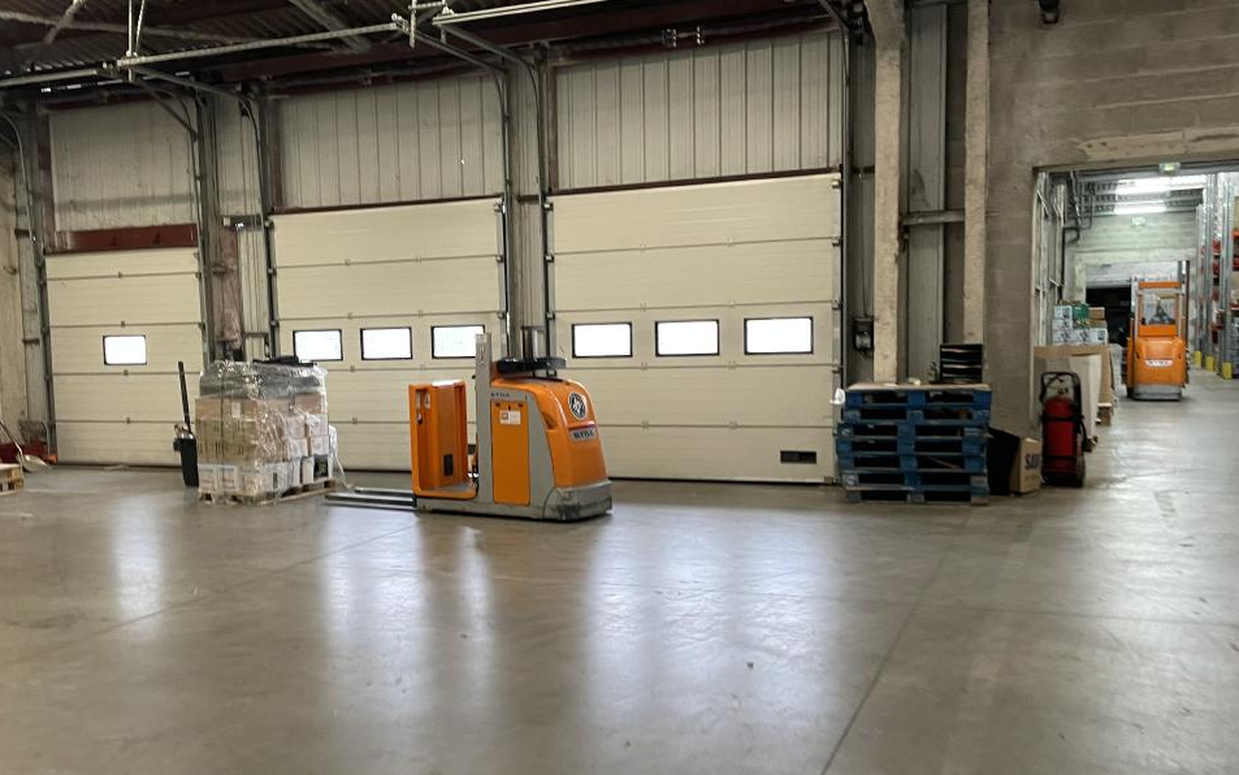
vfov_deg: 34.4
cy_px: 434
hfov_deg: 52.5
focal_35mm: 37
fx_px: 1250
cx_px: 515
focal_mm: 4.2
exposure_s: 1/50
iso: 125
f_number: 1.6
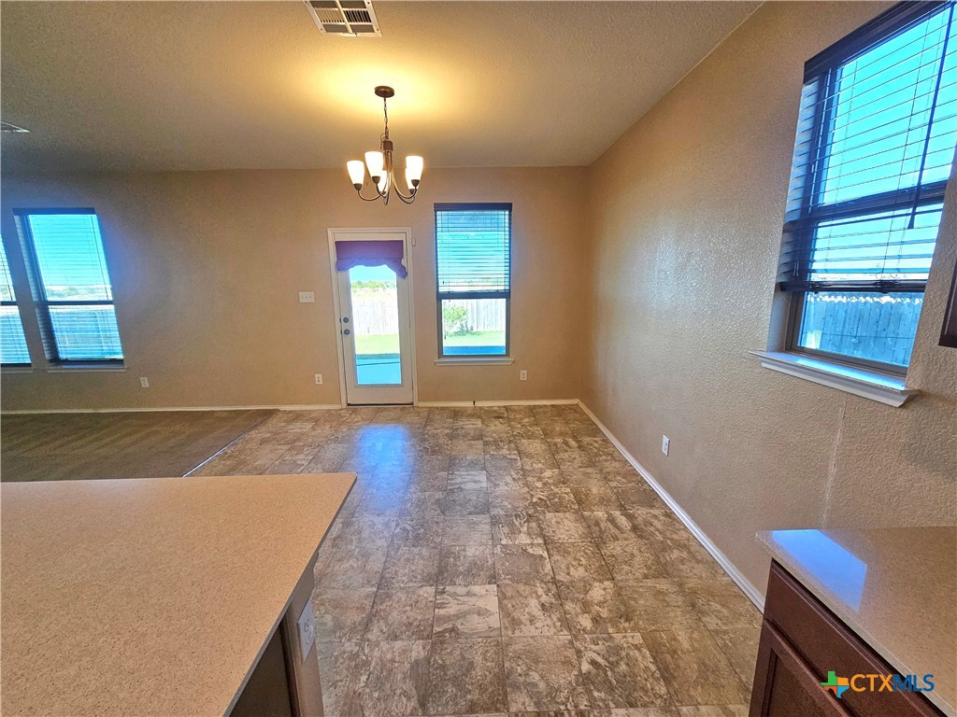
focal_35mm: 13
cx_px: 478
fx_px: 359
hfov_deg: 106.2
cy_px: 358
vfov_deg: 89.9
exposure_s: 1/120
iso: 64
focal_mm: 2.2
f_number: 2.2
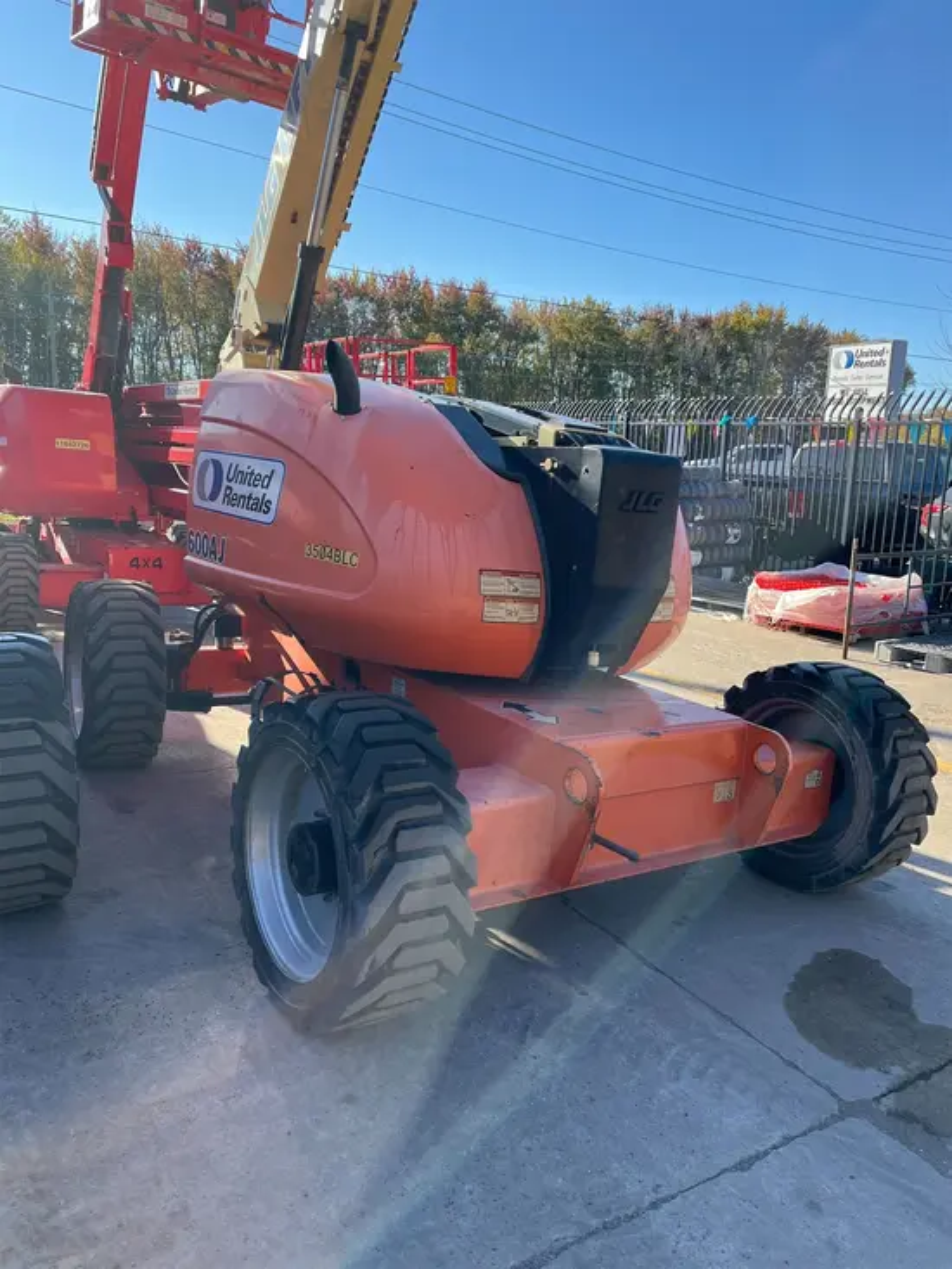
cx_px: 476
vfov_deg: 67.3
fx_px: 953
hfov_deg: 53.1
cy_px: 634
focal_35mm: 26
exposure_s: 1/1225
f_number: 1.6
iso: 50
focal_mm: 5.1
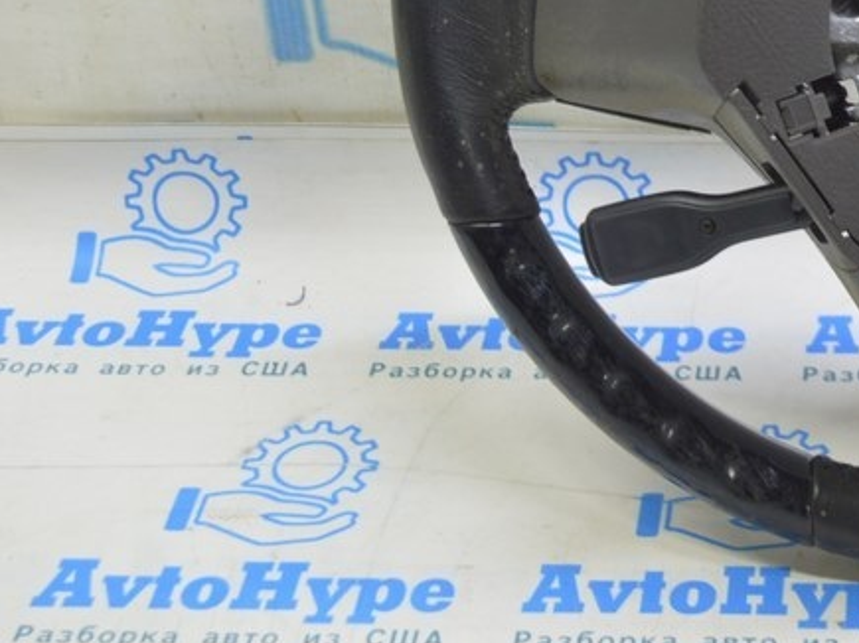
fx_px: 2357
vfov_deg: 15.3
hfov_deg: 19.7
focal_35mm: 95
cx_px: 948
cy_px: -11
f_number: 5.6
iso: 400
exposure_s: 1/15
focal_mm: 28
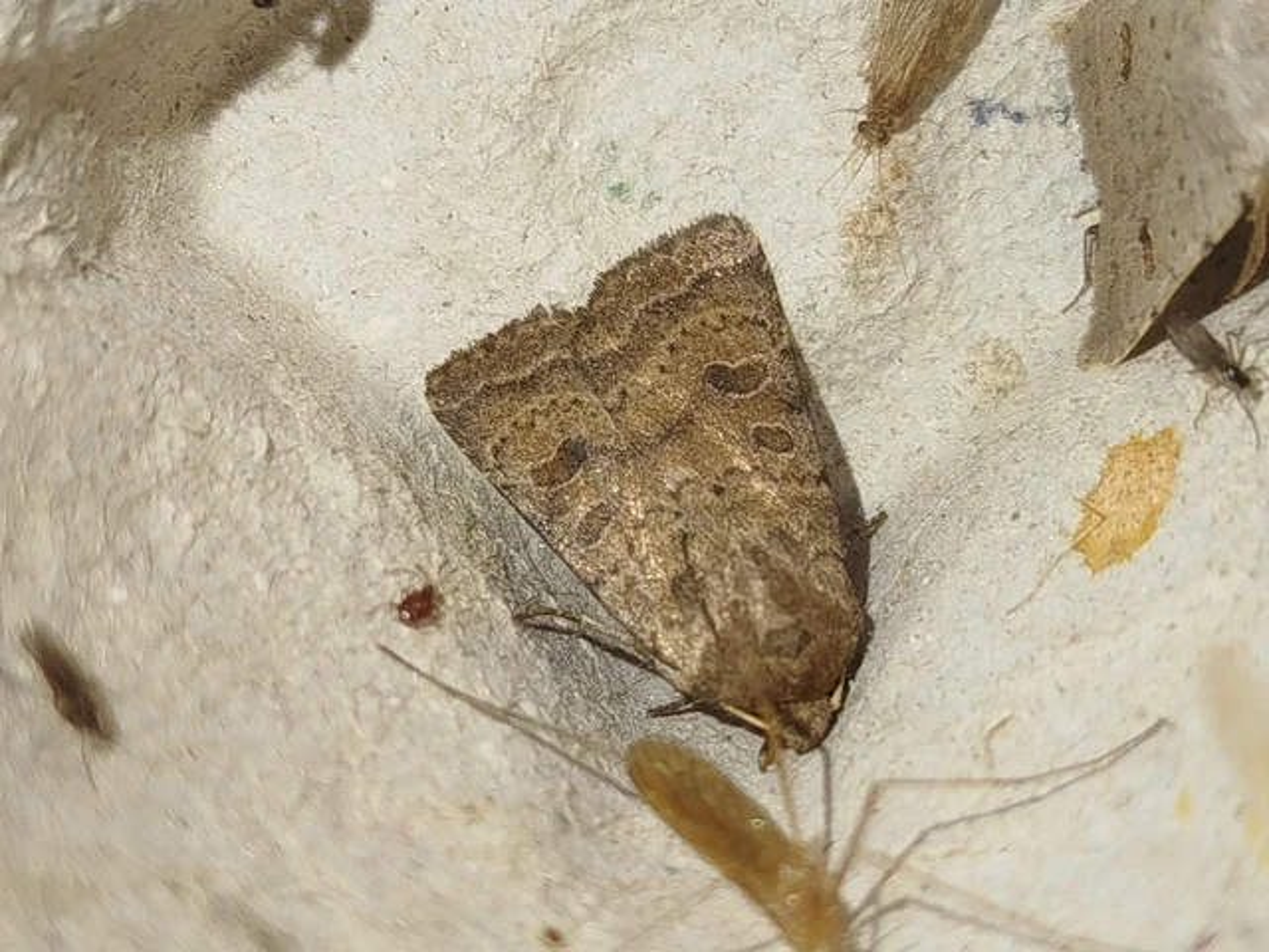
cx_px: 634
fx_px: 2896
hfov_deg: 24.7
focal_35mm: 79
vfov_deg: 18.7
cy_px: 476
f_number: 1.7
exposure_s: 1/50
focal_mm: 5.31
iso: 80
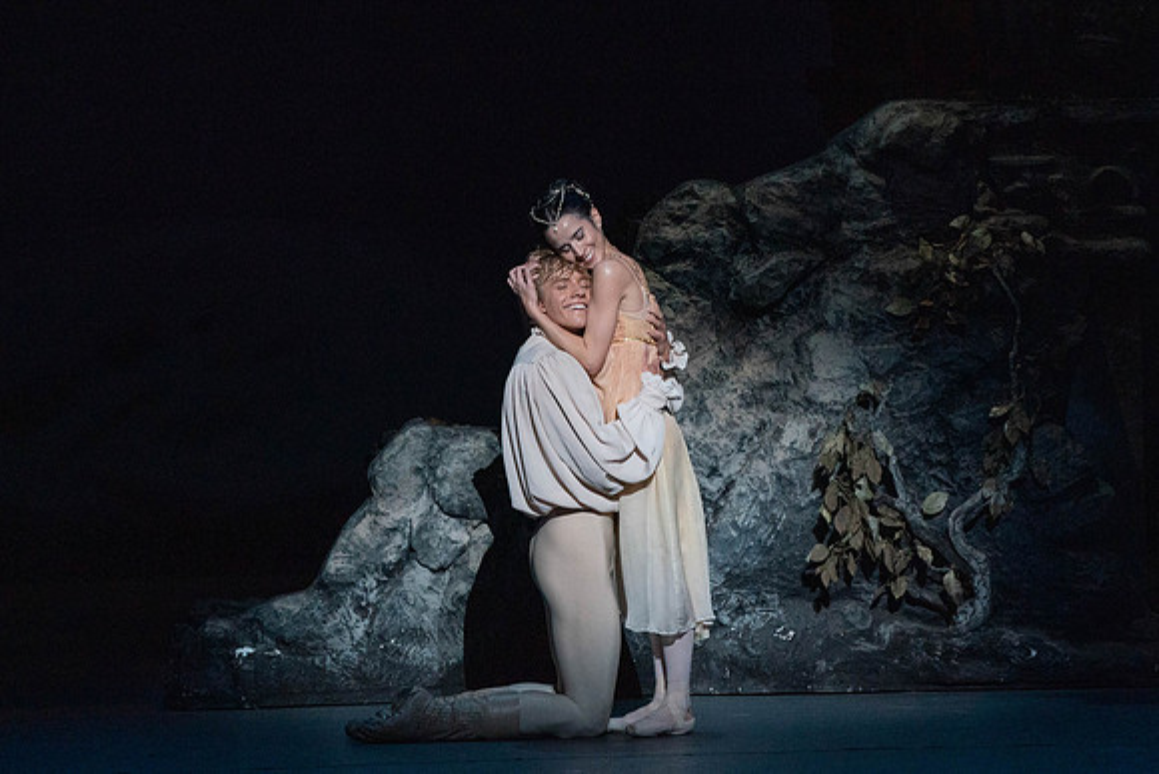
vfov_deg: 2.9
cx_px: 643
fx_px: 15089
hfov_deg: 4.4
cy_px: 345
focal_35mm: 469
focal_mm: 400
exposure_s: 1/250
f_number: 5.6
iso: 8000
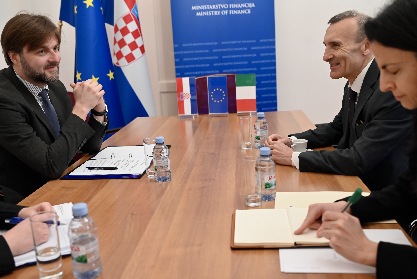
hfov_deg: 51.9
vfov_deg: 36.0
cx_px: 208
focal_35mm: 37
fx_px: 429
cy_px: 140
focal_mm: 37
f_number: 4
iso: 3200
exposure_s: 1/125
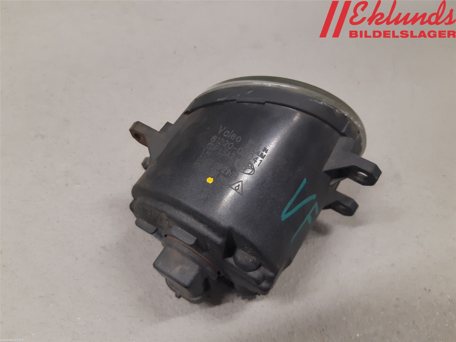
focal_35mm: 26
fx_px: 343
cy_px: 171
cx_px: 228
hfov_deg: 67.3
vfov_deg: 53.1
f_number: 1.7
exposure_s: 1/50
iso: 125
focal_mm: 3.93
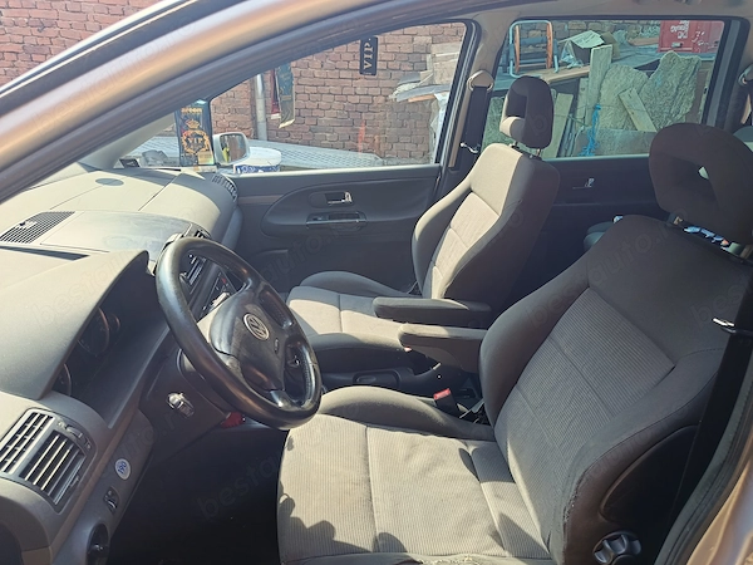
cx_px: 376
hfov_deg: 71.6
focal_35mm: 24
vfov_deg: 56.8
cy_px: 282
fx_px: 522
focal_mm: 5.24
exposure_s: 1/100
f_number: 1.7
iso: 80
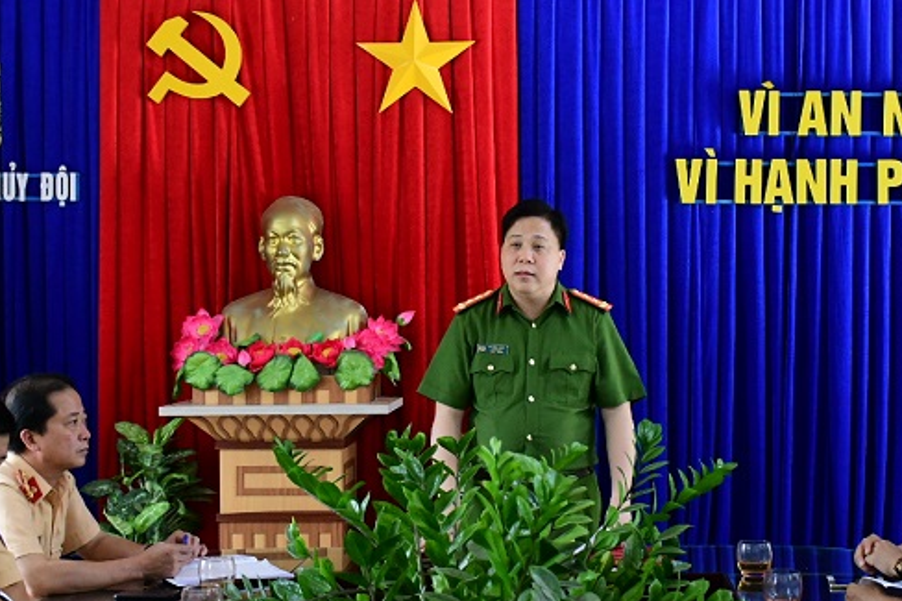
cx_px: 532
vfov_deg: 18.9
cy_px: 281
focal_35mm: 72
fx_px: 1803
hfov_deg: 28.0
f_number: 3.8
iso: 2500
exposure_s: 1/200
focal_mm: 26
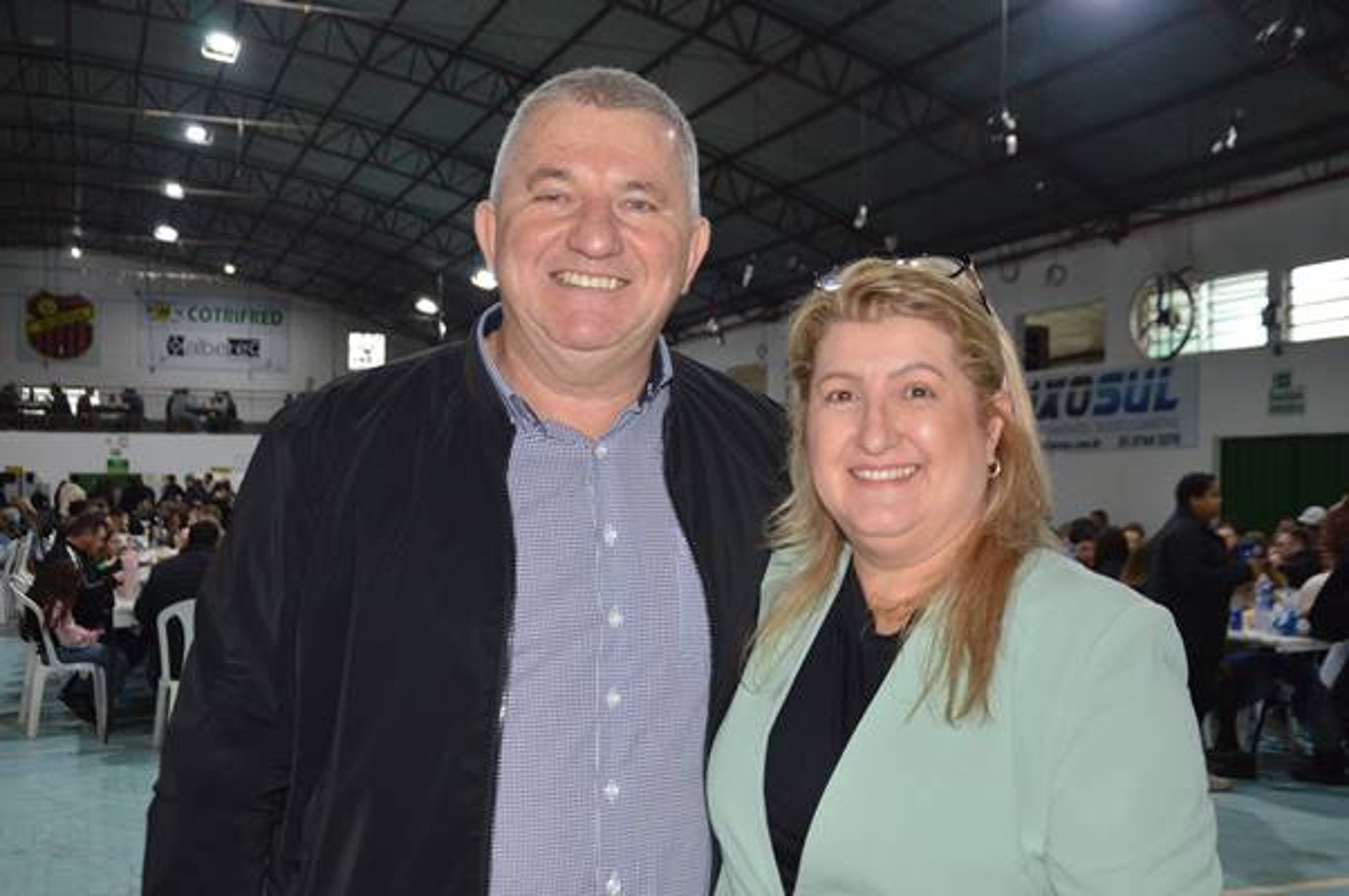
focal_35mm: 39
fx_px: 1460
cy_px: 448
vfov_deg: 34.1
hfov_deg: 49.6
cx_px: 674
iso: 450
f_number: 4
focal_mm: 26
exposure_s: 1/60
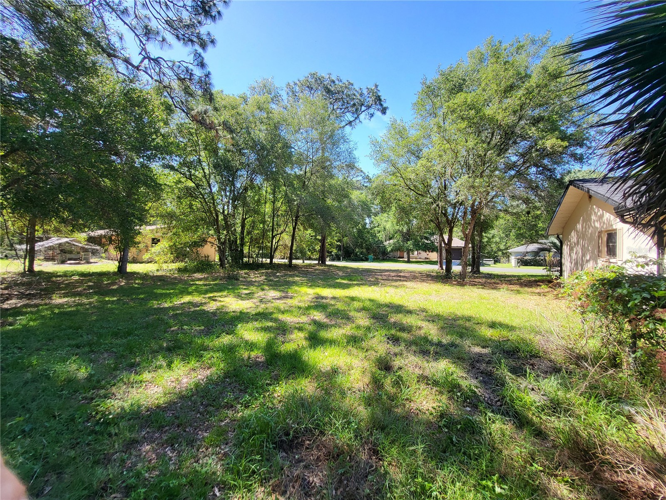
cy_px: 250
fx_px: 250
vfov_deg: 89.9
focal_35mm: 13
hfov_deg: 106.2
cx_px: 333
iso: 32
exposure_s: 1/274
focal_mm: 1.74
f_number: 2.2
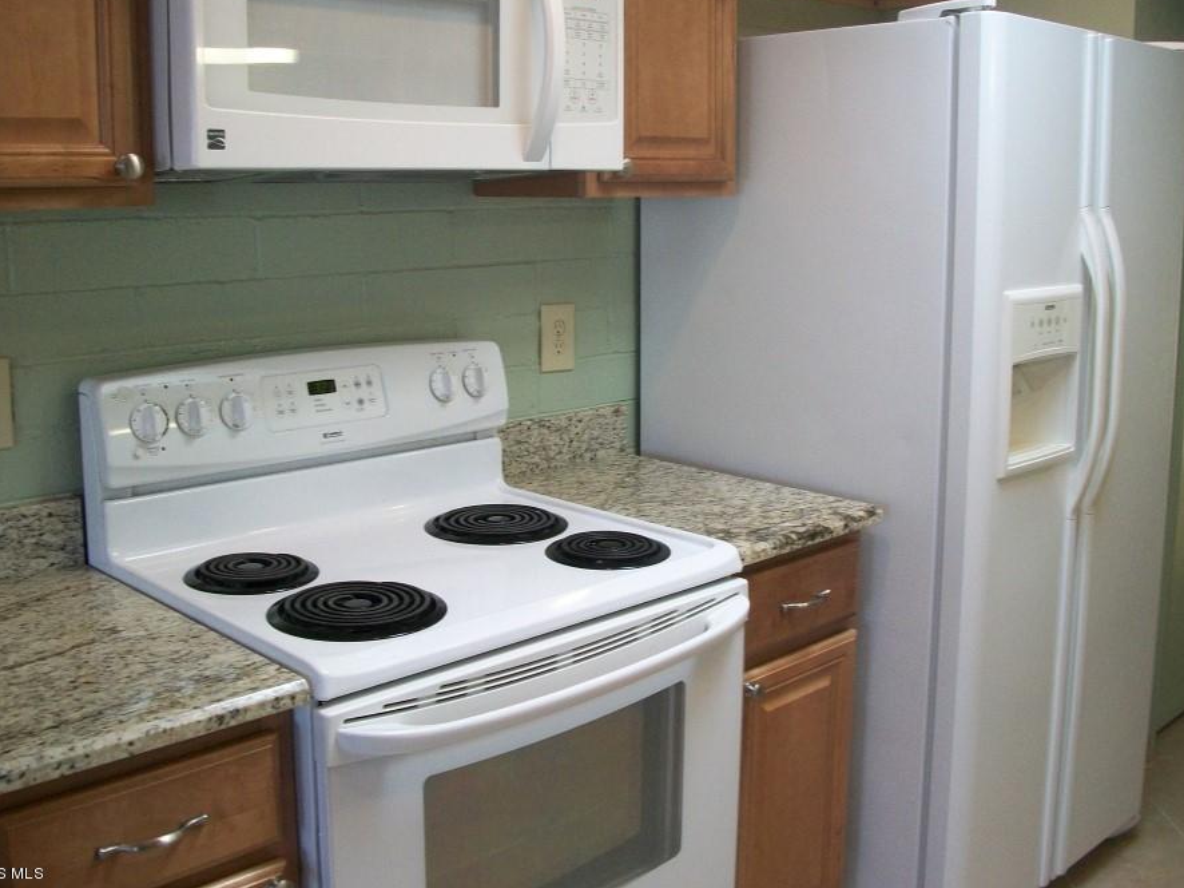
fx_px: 1265
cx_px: 596
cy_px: 397
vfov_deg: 38.6
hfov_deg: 50.2
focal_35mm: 37
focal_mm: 5.7
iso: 137
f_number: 2.9
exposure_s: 1/30
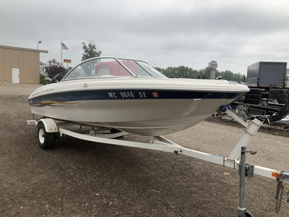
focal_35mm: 29
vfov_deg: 48.2
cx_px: 144
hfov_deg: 61.7
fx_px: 242
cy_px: 108
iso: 25
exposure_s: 1/2538
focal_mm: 3
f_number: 1.8
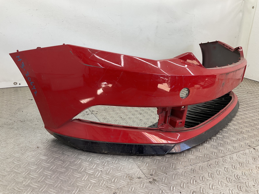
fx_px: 217
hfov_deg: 61.7
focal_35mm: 29
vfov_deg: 48.2
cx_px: 130
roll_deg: -6.2
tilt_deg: -19.3
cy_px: 97
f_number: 1.8
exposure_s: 1/120
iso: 25
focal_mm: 3
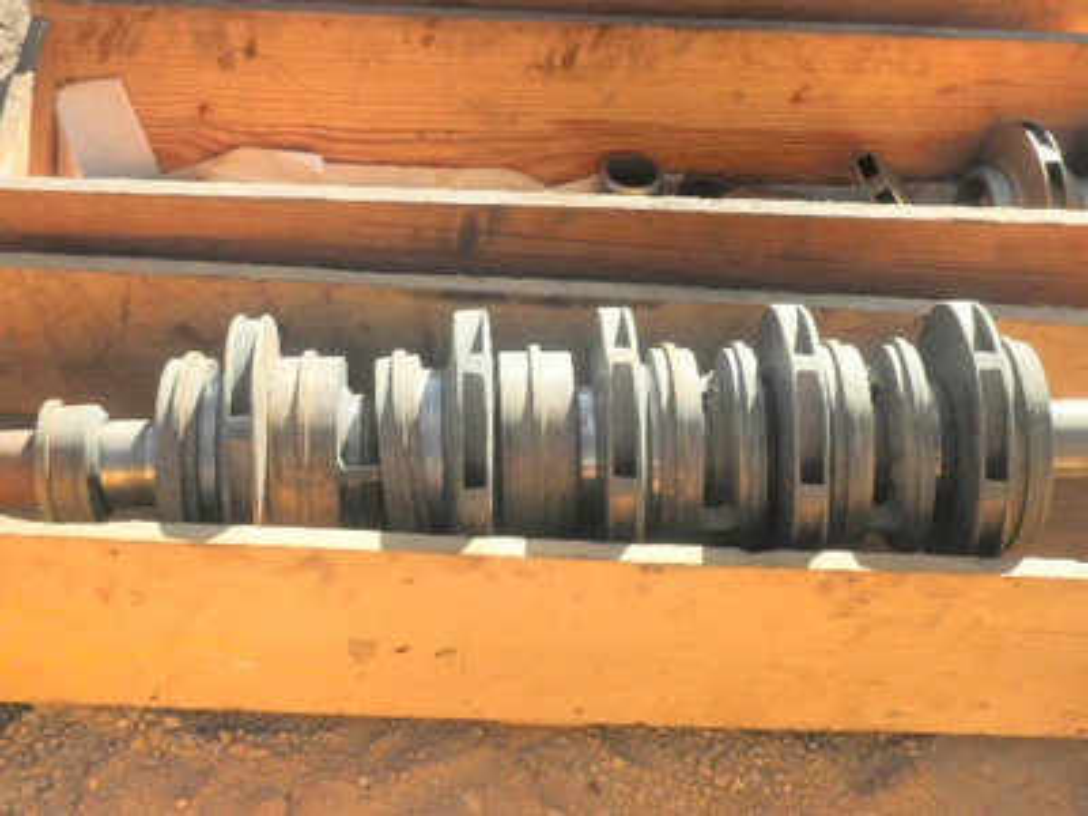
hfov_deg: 32.7
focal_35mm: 59
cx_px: 544
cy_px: 408
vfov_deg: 24.8
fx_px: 1854
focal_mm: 10.5
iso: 64
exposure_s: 1/400
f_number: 3.8
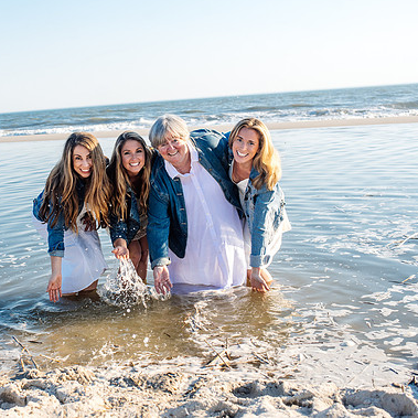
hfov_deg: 32.7
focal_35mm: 51
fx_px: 697
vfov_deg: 33.4
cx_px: 96
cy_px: 204
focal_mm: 35
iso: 160
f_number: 4.5
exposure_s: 1/500
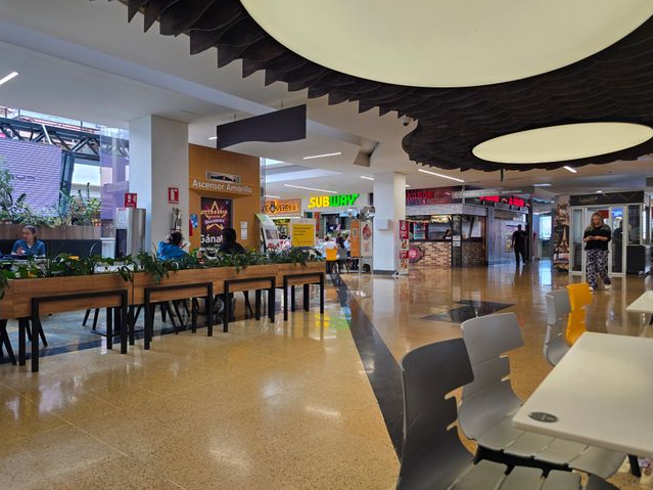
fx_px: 453
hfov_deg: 71.6
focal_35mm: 24
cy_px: 250
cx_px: 317
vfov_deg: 56.8
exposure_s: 1/60
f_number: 1.7
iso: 40
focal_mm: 6.3
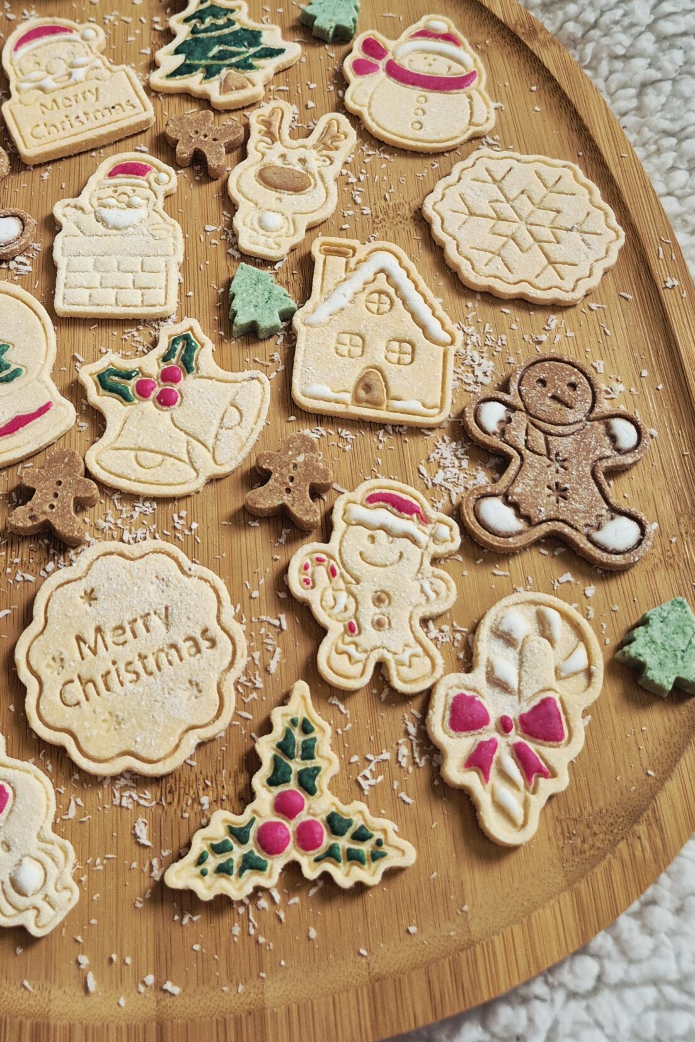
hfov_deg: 35.4
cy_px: 284
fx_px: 1072
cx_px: 210
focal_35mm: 37
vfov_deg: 50.1
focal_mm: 5.4
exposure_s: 1/100
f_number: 1.8
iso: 320
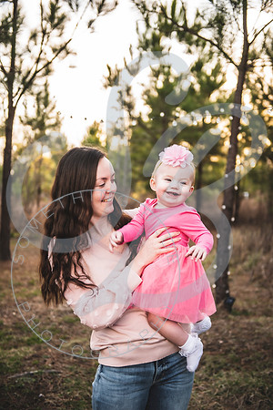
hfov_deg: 28.1
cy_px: 205
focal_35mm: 48
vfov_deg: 41.1
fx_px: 546
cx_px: 136
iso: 100
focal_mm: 48
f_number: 2.8
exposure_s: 1/125
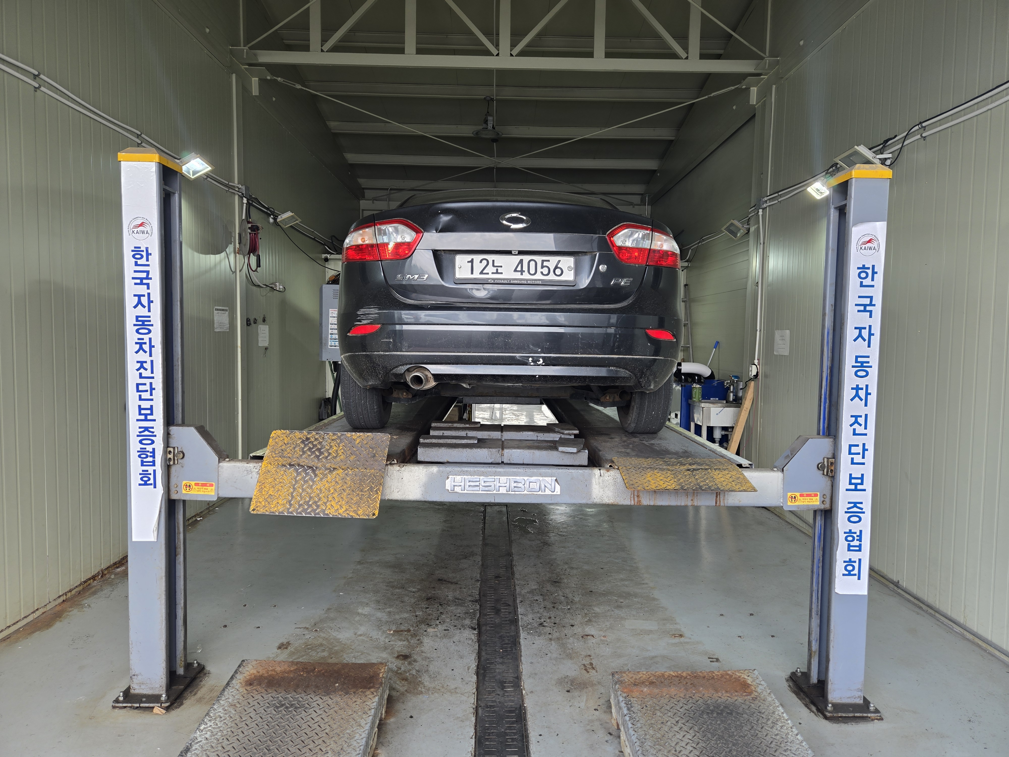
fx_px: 670
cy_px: 378
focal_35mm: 23
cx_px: 504
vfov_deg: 58.9
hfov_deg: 73.9
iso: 32
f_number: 1.8
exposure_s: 1/120
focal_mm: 5.4
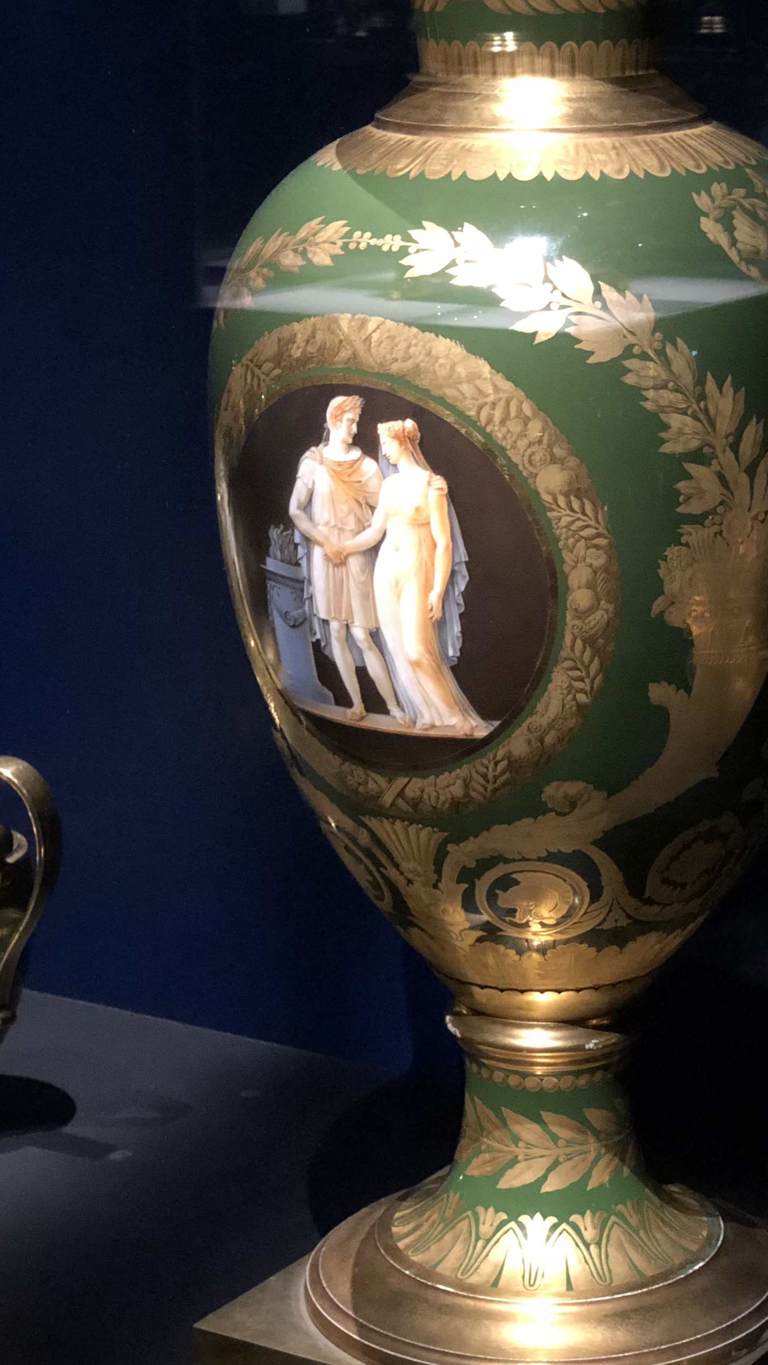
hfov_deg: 13.7
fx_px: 3187
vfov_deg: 24.0
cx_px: 547
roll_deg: +1.9
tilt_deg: -8.6
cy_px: 416
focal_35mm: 88
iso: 160
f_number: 2.4
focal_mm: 6
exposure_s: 1/9
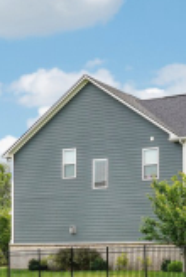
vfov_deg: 26.6
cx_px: 233
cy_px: 255
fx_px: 563
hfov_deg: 17.7
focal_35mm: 73
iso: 100
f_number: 8
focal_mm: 16
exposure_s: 1/200
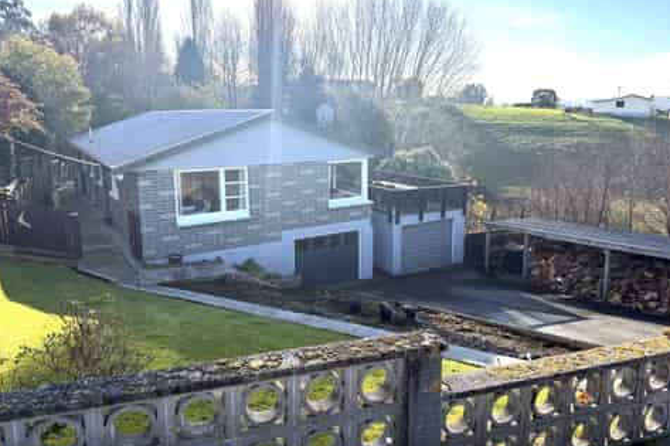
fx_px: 484
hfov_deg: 69.4
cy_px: 200
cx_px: 336
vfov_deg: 49.4
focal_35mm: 26
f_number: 1.78
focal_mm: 6.76
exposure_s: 1/3021
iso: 100
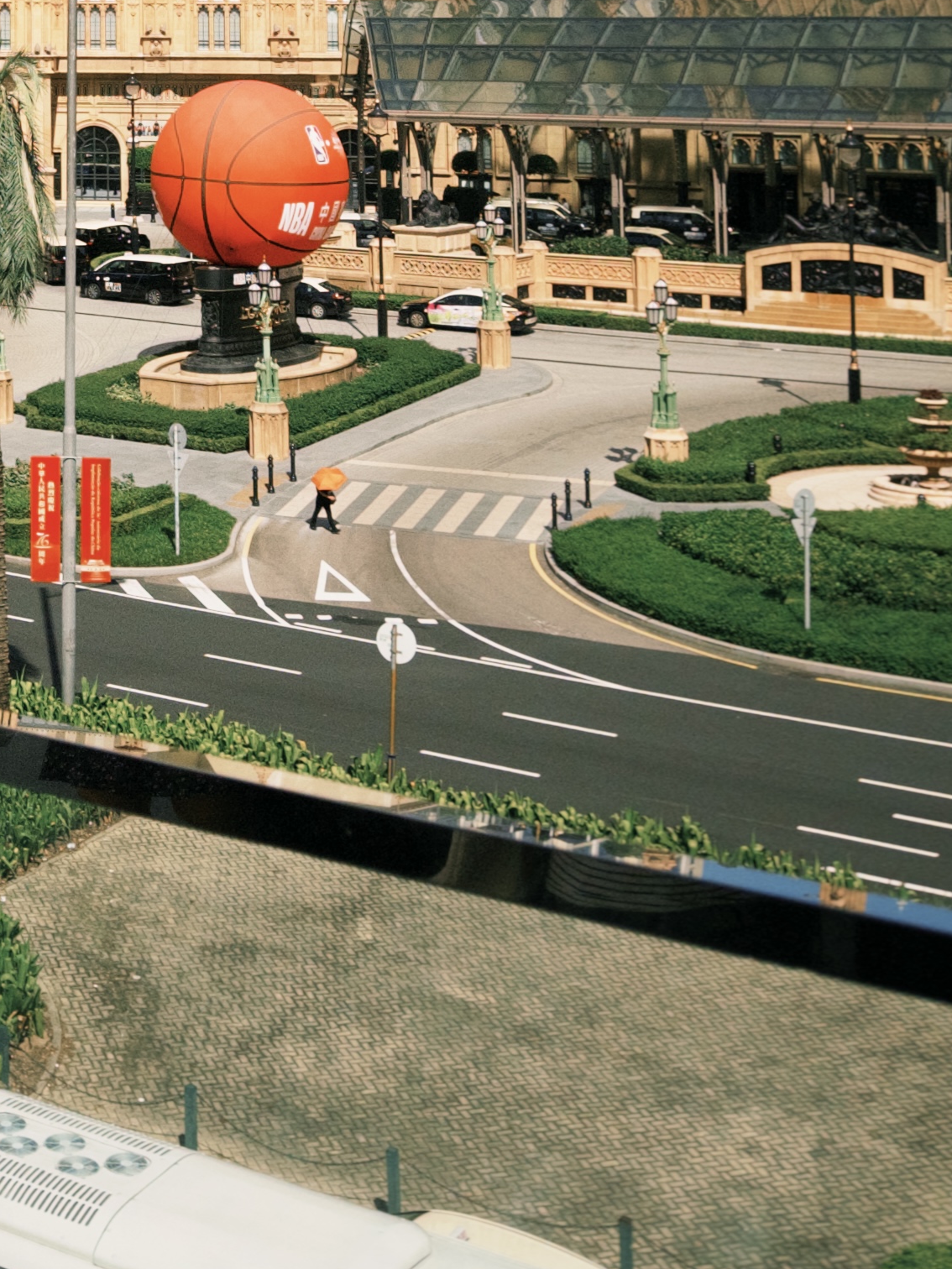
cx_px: -233
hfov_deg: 21.1
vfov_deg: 27.7
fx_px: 2347
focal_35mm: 64
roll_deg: -0.4
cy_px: -120
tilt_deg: +4.3
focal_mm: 6.76
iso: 64
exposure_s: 1/14286
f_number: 1.78
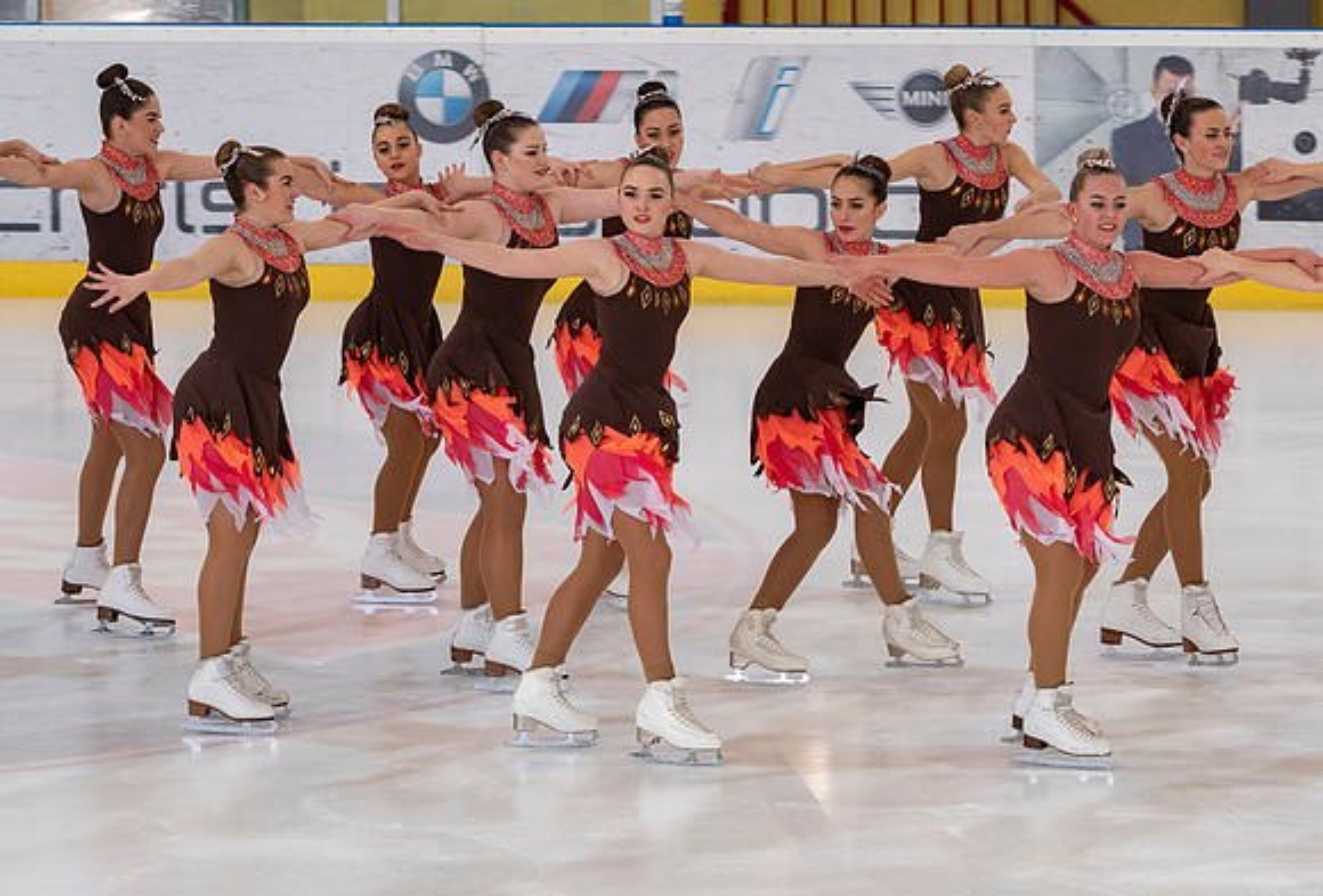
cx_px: 650
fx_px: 7331
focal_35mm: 198
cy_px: 490
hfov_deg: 10.3
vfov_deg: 7.0
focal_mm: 95
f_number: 4
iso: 640
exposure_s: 1/320
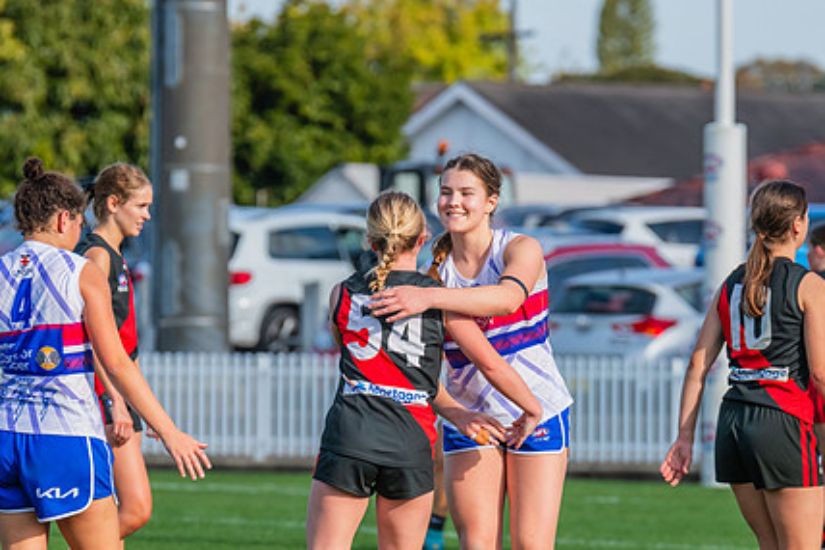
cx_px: 432
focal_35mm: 490
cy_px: 344
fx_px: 11224
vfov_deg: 2.8
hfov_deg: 4.2
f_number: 9
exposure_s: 1/1250
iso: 800
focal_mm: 360
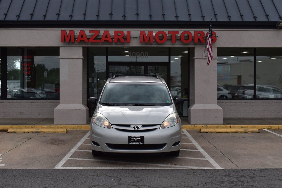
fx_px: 376
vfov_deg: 28.1
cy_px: 94
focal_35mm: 48
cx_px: 141
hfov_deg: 41.1
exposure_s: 1/320
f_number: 11
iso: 400
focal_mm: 32
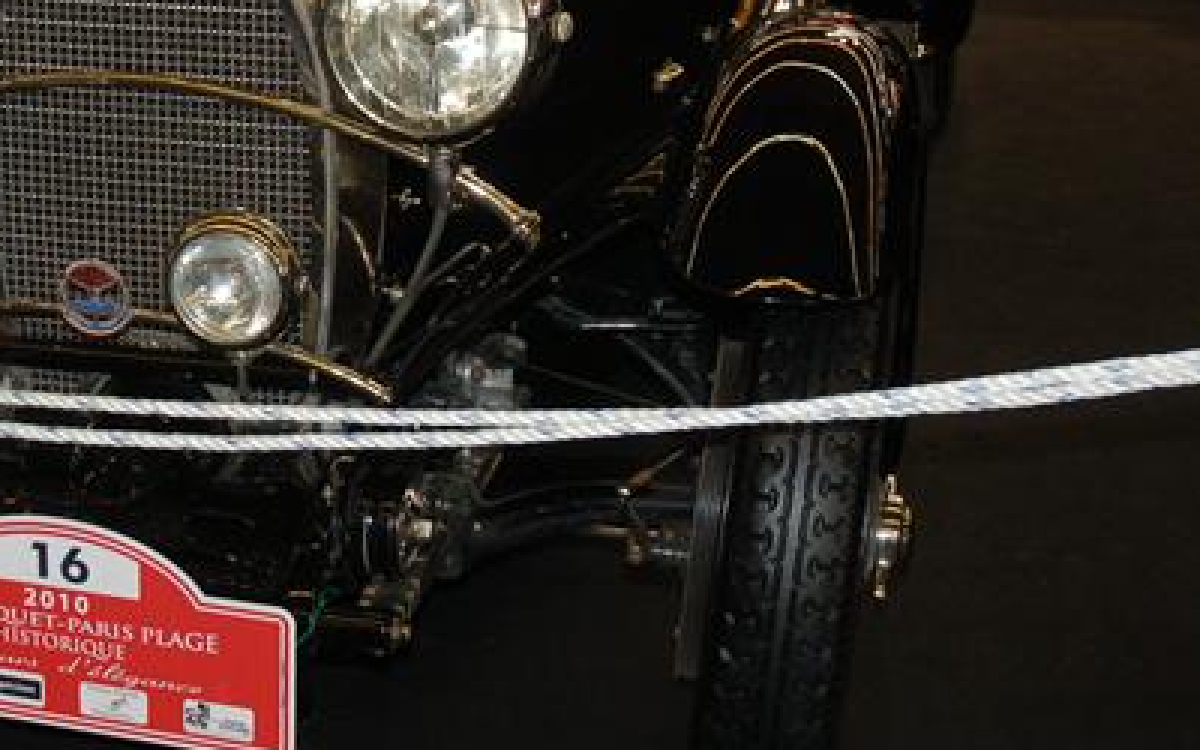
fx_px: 2614
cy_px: 201
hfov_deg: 25.3
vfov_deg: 16.3
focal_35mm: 80
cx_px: 208
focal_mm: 29
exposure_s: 1/60
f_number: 4
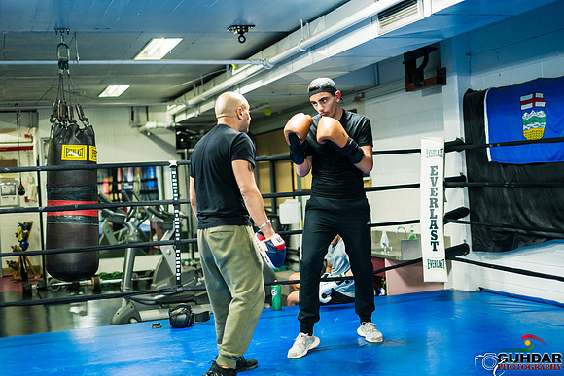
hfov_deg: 39.6
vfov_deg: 27.0
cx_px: 282
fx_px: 783
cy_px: 188
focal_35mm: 50
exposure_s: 1/500
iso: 2000
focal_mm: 50
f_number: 1.8
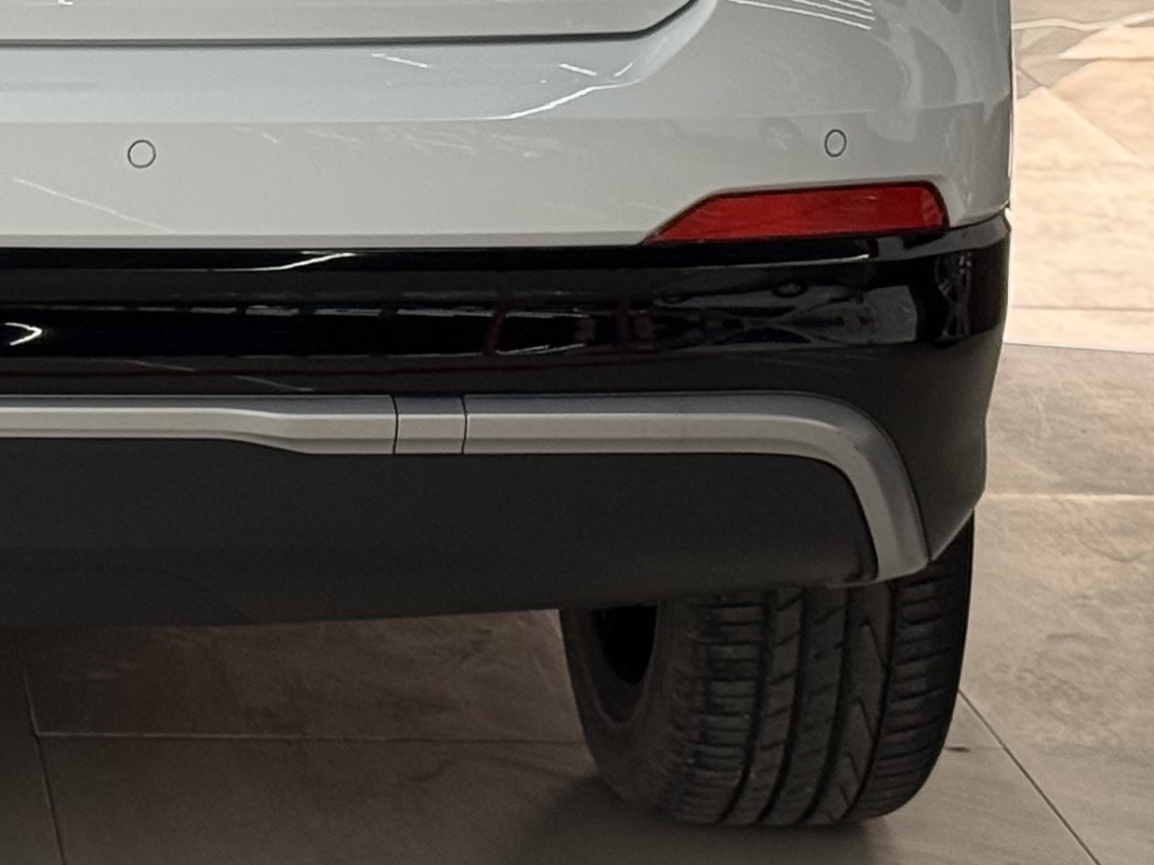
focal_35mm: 156
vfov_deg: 9.4
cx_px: -257
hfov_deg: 12.4
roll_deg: +0.0
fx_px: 5199
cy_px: -171
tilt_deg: -7.3
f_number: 1.78
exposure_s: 1/50
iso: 80
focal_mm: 6.76
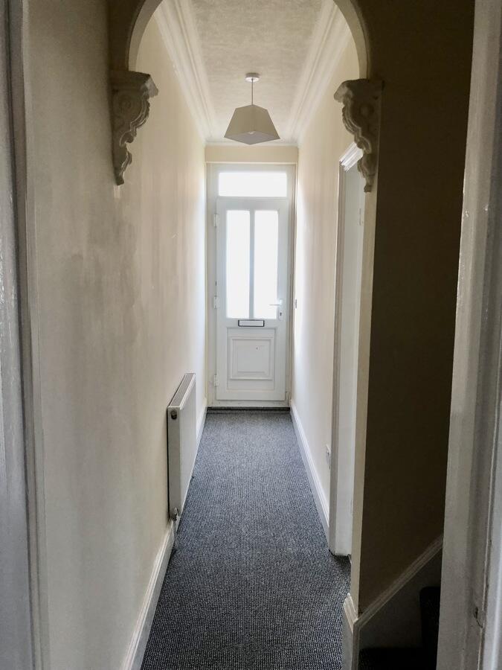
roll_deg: -0.8
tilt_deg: -6.3
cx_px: 251
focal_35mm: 28
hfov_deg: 49.7
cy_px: 335
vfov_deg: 63.4
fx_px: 541
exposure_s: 1/33
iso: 25
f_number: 1.8
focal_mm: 4
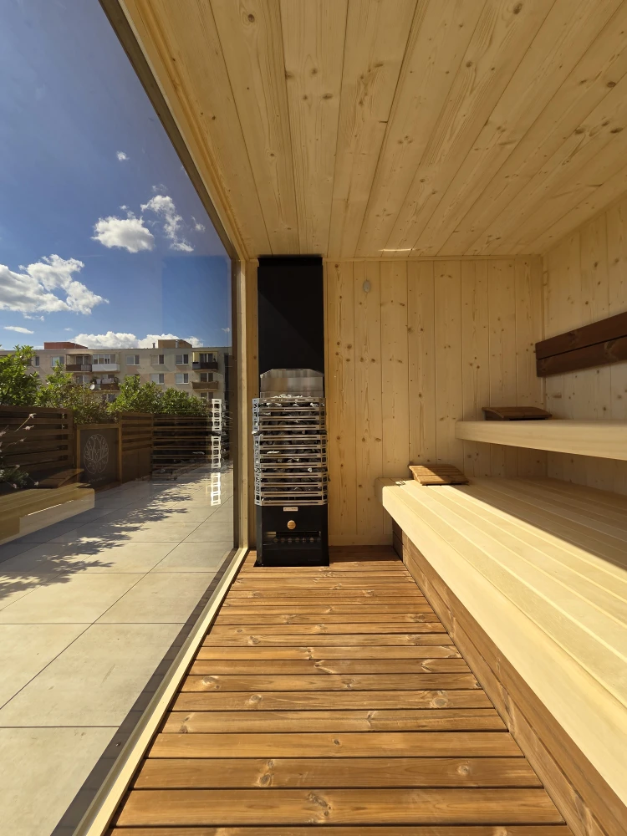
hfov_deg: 89.9
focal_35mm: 13
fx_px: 314
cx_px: 314
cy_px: 418
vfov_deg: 106.2
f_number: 2.2
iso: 50
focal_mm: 2.2
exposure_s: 1/548
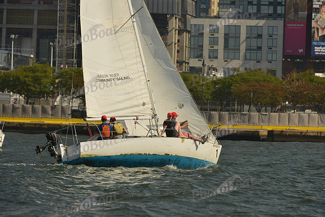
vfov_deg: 4.0
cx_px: 162
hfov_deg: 6.1
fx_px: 3070
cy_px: 108
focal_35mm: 340
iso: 320
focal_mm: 340
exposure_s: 1/1250
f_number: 9
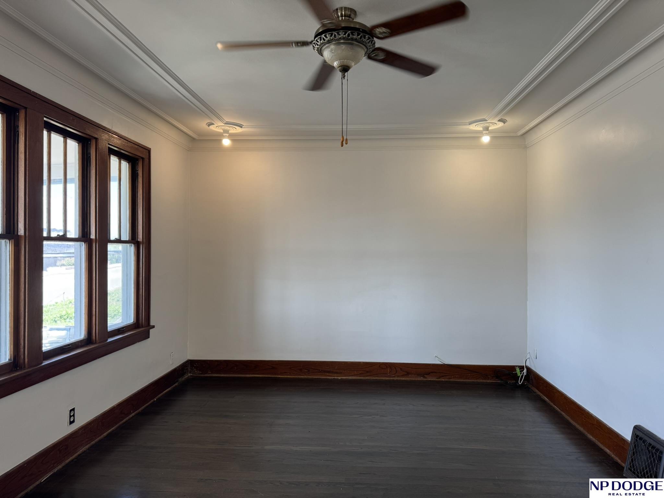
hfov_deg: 71.6
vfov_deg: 56.8
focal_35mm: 24
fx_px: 460
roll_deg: -0.3
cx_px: 332
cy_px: 249
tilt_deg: -0.5
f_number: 1.78
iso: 100
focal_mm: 6.76
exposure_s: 1/120
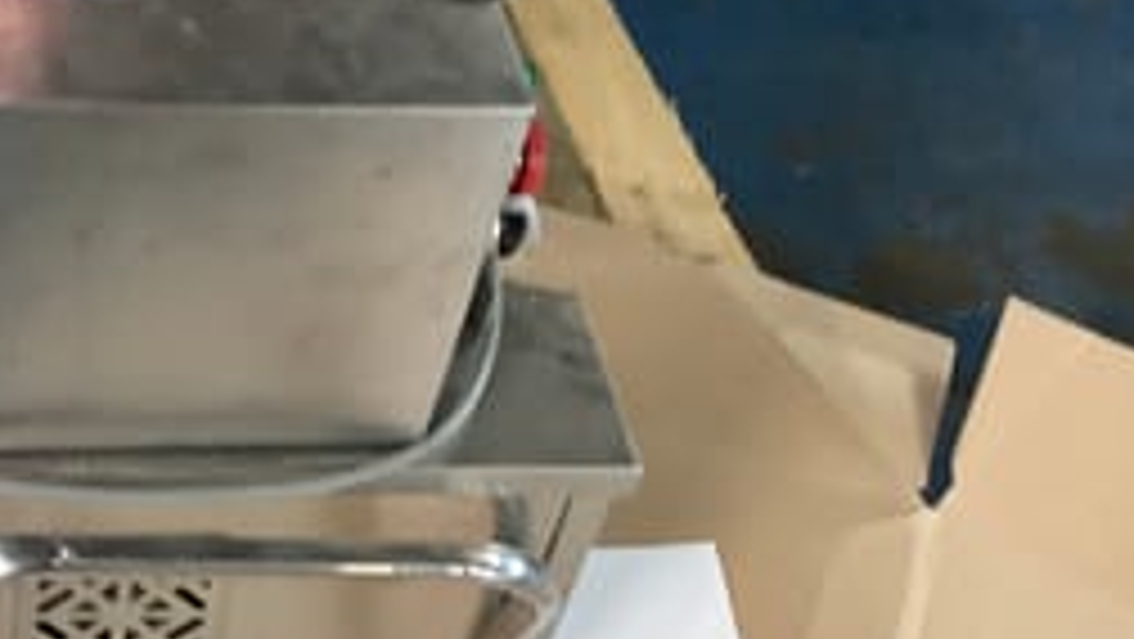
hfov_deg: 29.6
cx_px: 40
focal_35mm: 67
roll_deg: +3.4
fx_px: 2015
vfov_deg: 18.0
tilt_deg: -44.6
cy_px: 317
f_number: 2.4
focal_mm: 3.3
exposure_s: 1/25
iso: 640
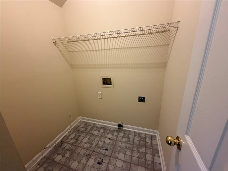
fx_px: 92
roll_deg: +2.4
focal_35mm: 14
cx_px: 114
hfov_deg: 102.1
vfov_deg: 85.7
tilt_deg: -16.7
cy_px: 86
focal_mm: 2.22
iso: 320
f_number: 2.2
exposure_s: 1/60
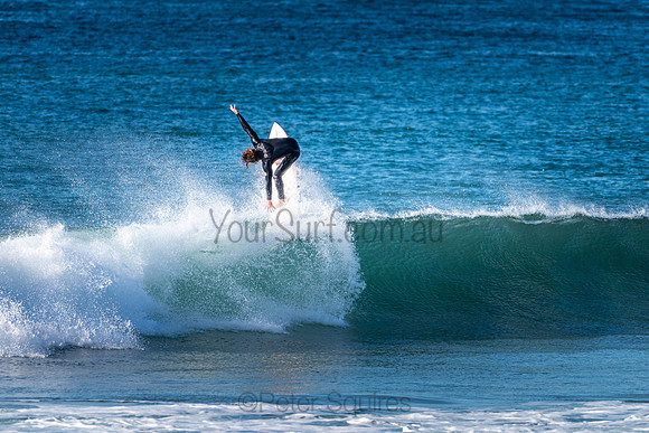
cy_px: 265
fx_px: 11046
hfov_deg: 3.4
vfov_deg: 2.2
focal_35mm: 613
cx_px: 337
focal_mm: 500
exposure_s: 1/2000
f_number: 5.6
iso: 250
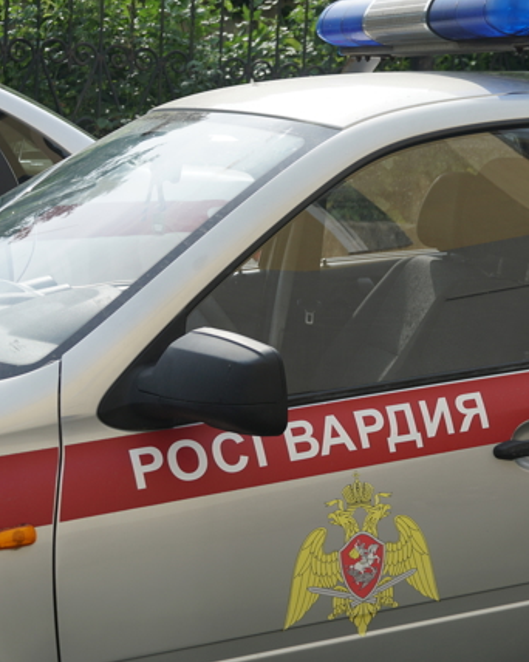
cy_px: 300
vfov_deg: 25.7
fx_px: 1449
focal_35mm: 74
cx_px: 329
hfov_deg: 20.6
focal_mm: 30
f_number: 4.5
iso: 100
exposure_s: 1/500
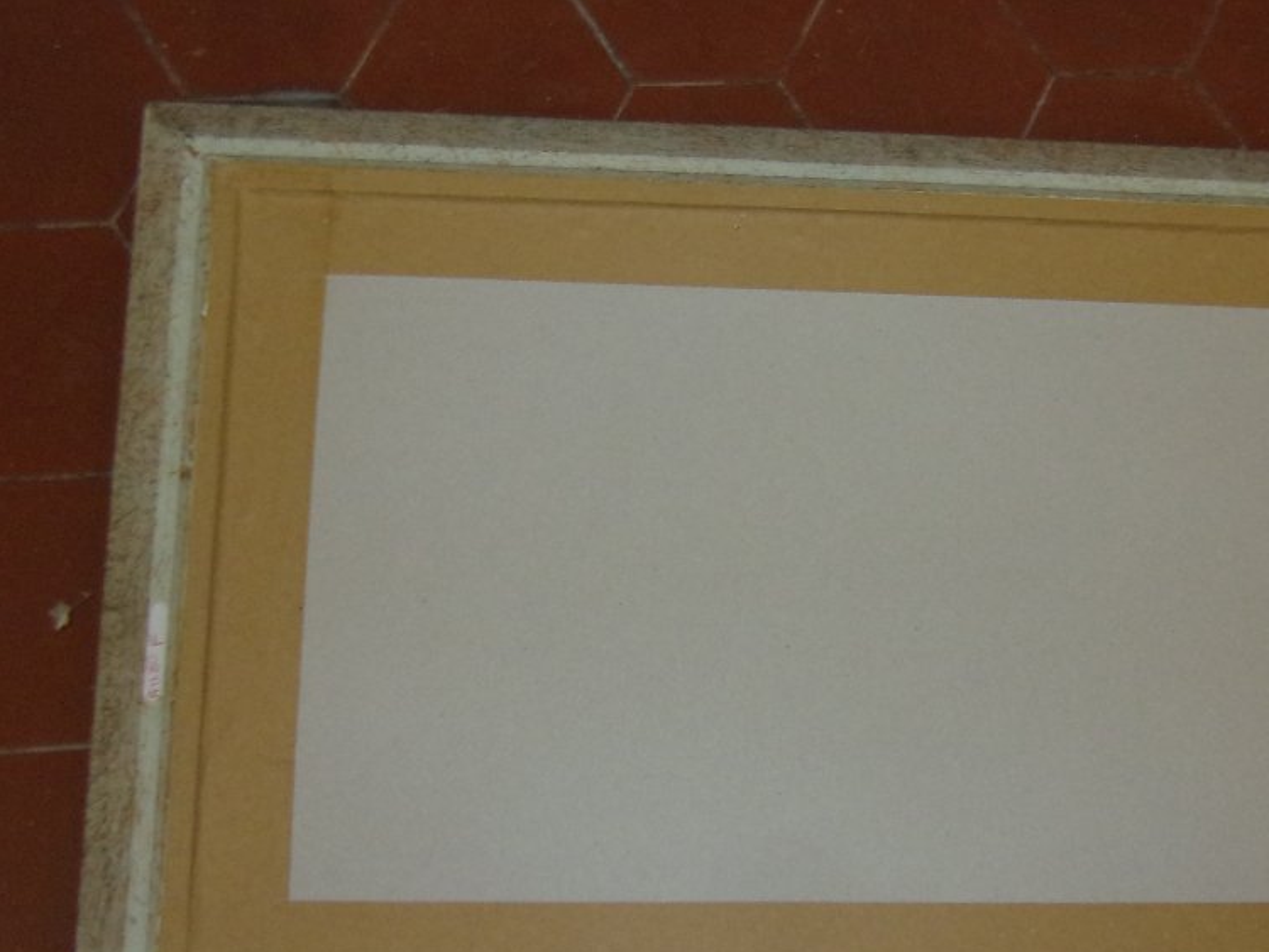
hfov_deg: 46.3
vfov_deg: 35.9
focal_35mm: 40
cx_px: 809
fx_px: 1467
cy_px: 570
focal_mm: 4.5
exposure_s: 1/34
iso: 200
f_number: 3.5
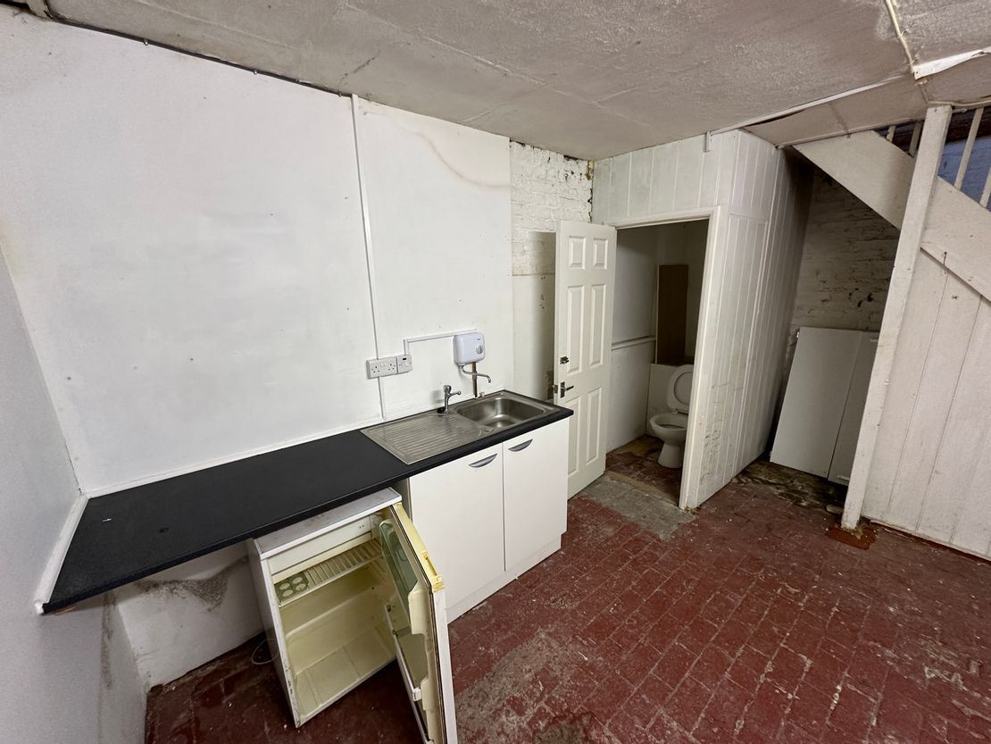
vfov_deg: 85.7
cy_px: 372
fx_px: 401
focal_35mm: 14
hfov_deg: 102.1
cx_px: 496
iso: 250
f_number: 2.2
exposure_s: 1/50
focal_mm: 2.22
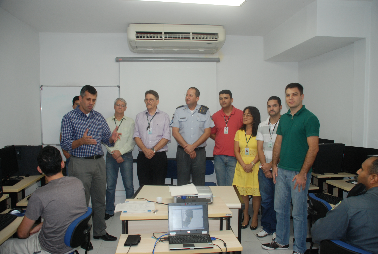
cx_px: 189
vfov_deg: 43.8
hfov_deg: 61.8
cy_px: 127
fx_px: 316
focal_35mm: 30
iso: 400
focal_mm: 20
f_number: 4
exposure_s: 1/60
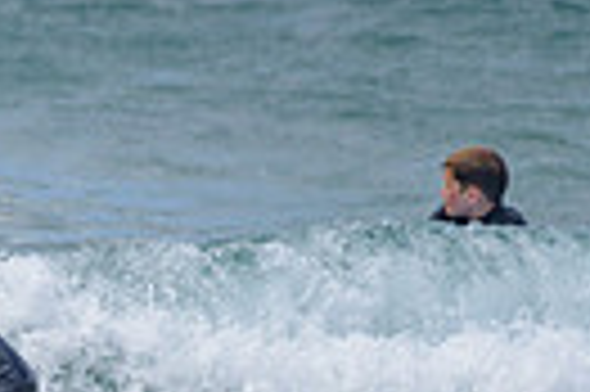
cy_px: 481
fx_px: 44424
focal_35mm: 2714
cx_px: -261
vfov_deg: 0.5
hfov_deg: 0.8
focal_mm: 500
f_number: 5.6
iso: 160
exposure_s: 1/1600
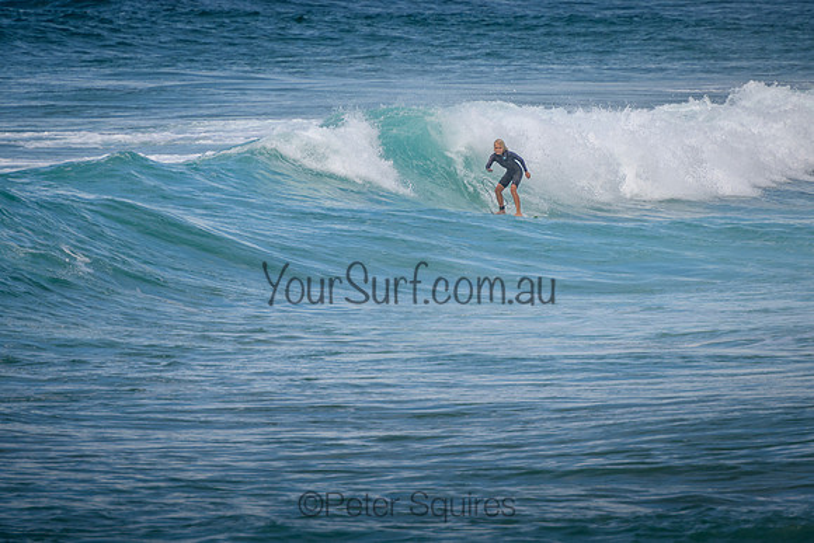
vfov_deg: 2.5
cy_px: 193
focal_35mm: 549
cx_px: 477
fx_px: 12424
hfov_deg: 3.8
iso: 320
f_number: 5.6
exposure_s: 1/2000
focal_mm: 400
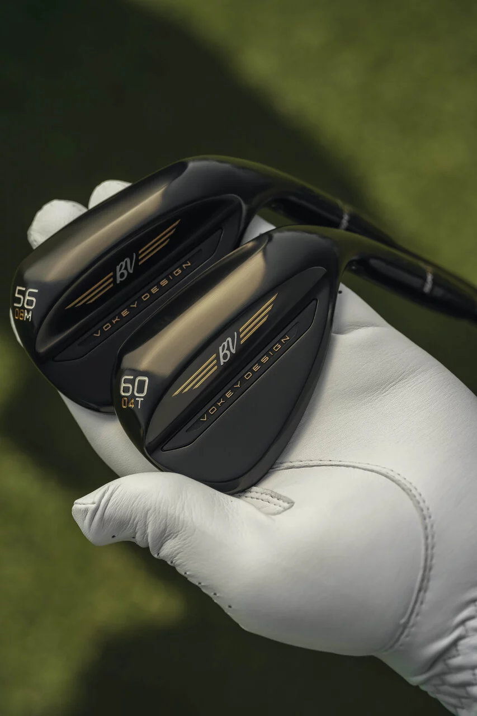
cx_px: 238
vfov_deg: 20.4
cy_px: 358
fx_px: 1988
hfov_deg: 13.7
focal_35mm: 100
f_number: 5.6
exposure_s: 1/500
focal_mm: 100
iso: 250
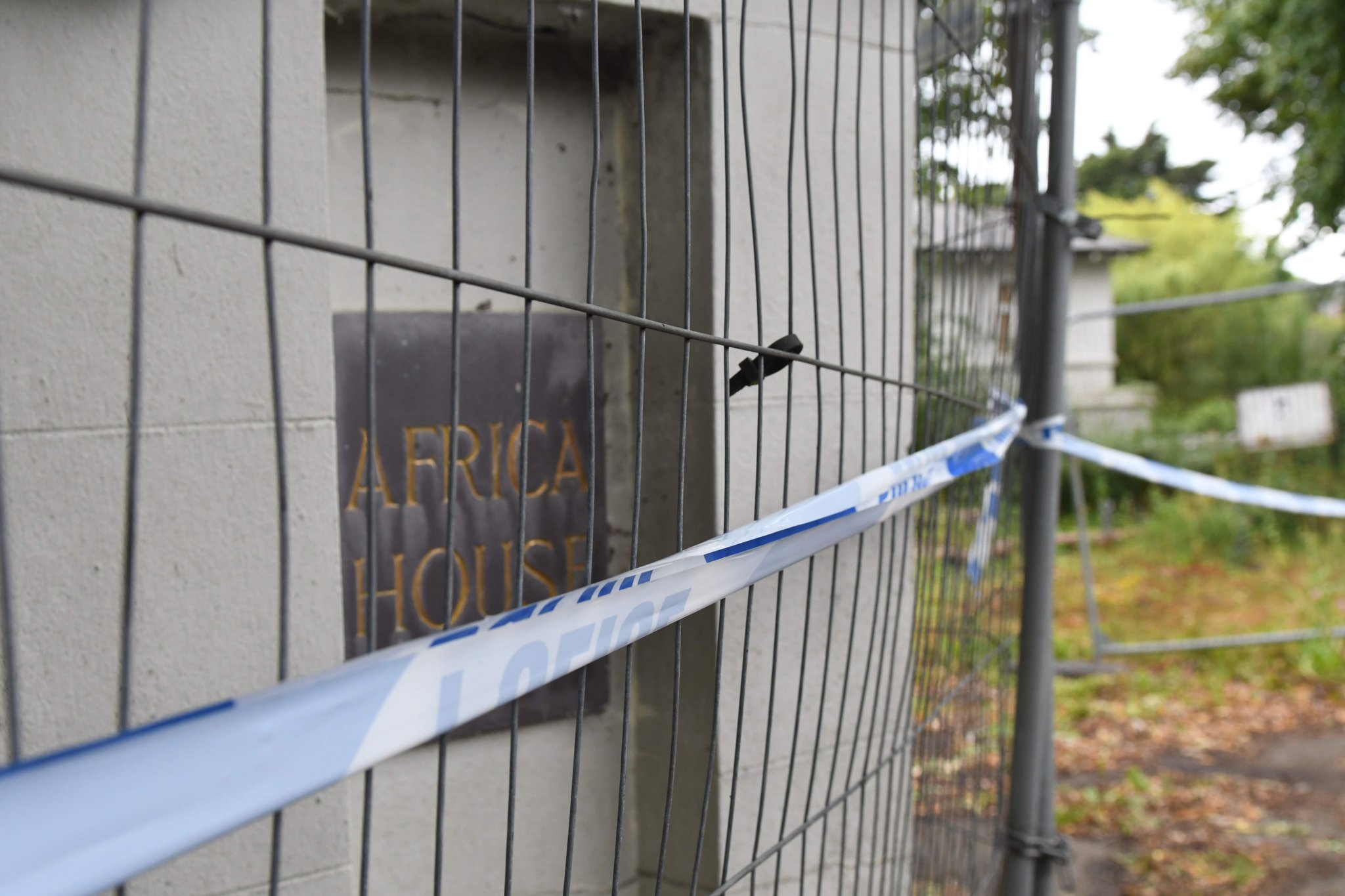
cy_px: 448
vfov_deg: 36.9
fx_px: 1345
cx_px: 672
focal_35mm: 36
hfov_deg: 53.1
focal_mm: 24
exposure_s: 1/500
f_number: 5
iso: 1000
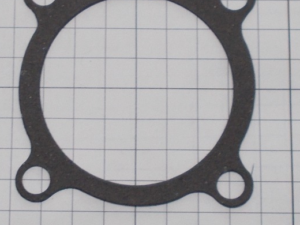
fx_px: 277
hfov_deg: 56.8
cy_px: 88
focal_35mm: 32
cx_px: 140
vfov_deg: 43.9
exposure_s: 1/25
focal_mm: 4.6
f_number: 3.2
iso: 100
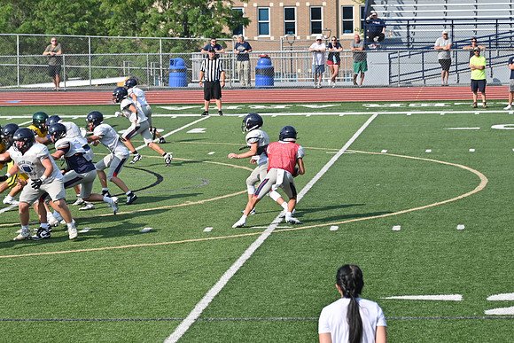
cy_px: 172
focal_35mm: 174
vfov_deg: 7.9
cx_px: 257
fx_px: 2485
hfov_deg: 11.8
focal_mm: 116
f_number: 5.6
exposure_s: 1/800
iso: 110
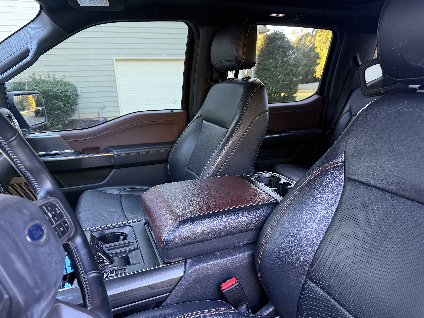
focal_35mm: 24
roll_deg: +1.9
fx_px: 294
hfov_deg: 71.6
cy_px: 159
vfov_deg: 56.8
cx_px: 212
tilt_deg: -14.3
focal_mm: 6.76
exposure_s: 1/60
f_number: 1.78
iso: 320
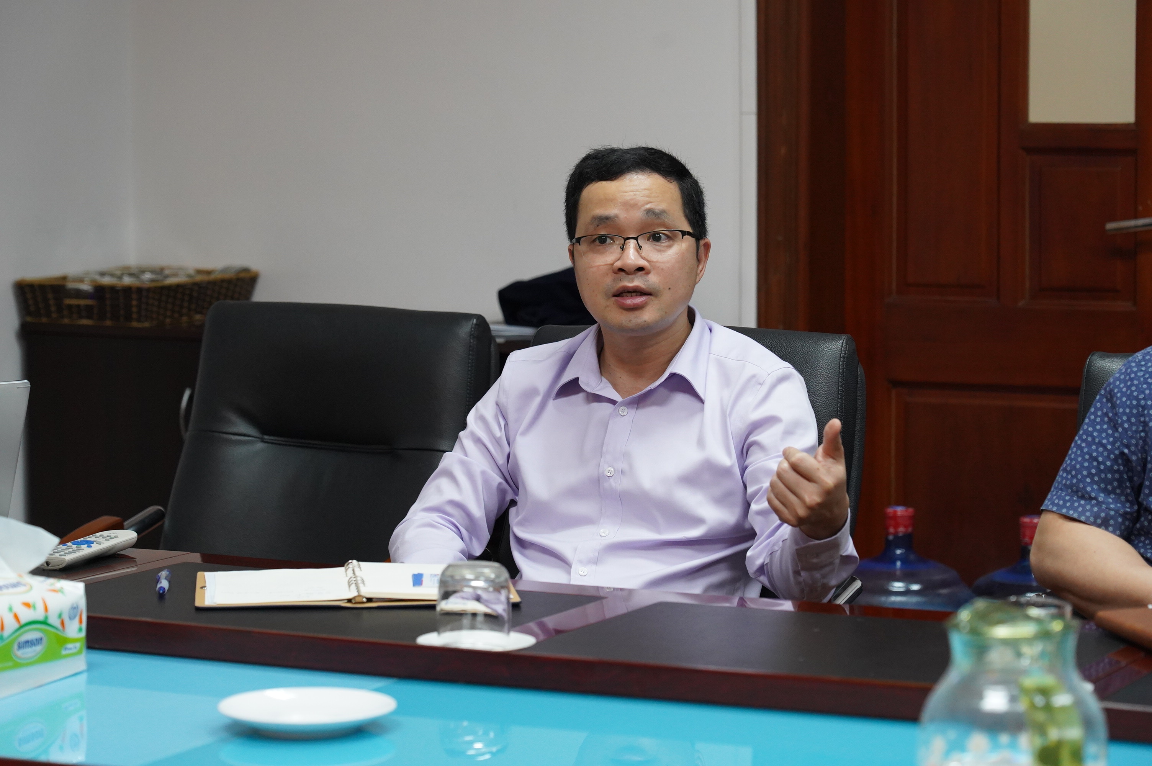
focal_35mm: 105
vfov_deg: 13.0
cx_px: 576
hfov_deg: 19.5
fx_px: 3357
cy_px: 383
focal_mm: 105
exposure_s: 1/125
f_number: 5.6
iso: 5000
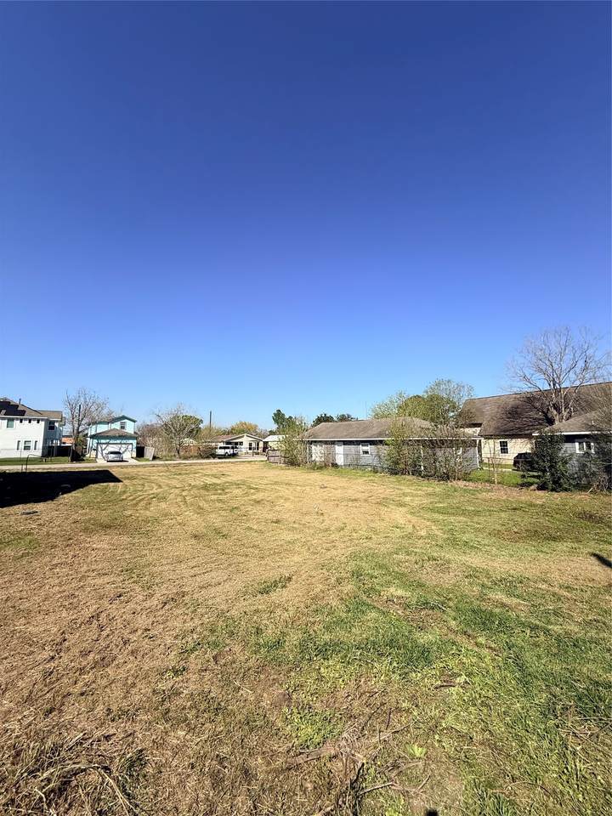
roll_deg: +0.4
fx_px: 330
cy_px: 408
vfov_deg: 102.1
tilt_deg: +7.4
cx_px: 306
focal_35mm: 14
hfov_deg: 85.7
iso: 50
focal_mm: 2.22
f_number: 2.2
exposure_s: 1/2611
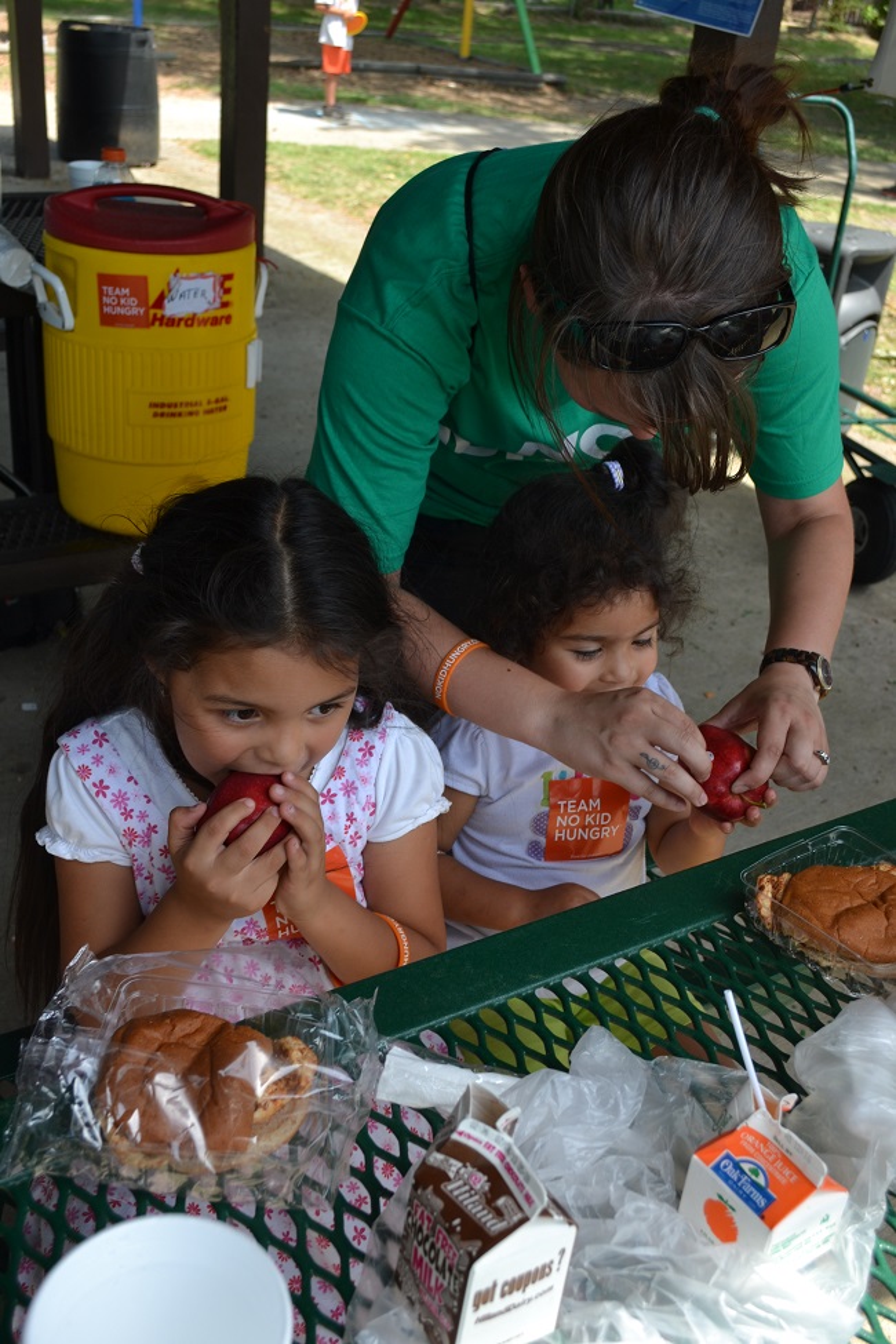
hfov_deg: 36.9
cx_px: 448
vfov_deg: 53.1
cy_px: 672
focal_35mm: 36
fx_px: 1344
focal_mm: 24
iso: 100
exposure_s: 1/125
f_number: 5.6
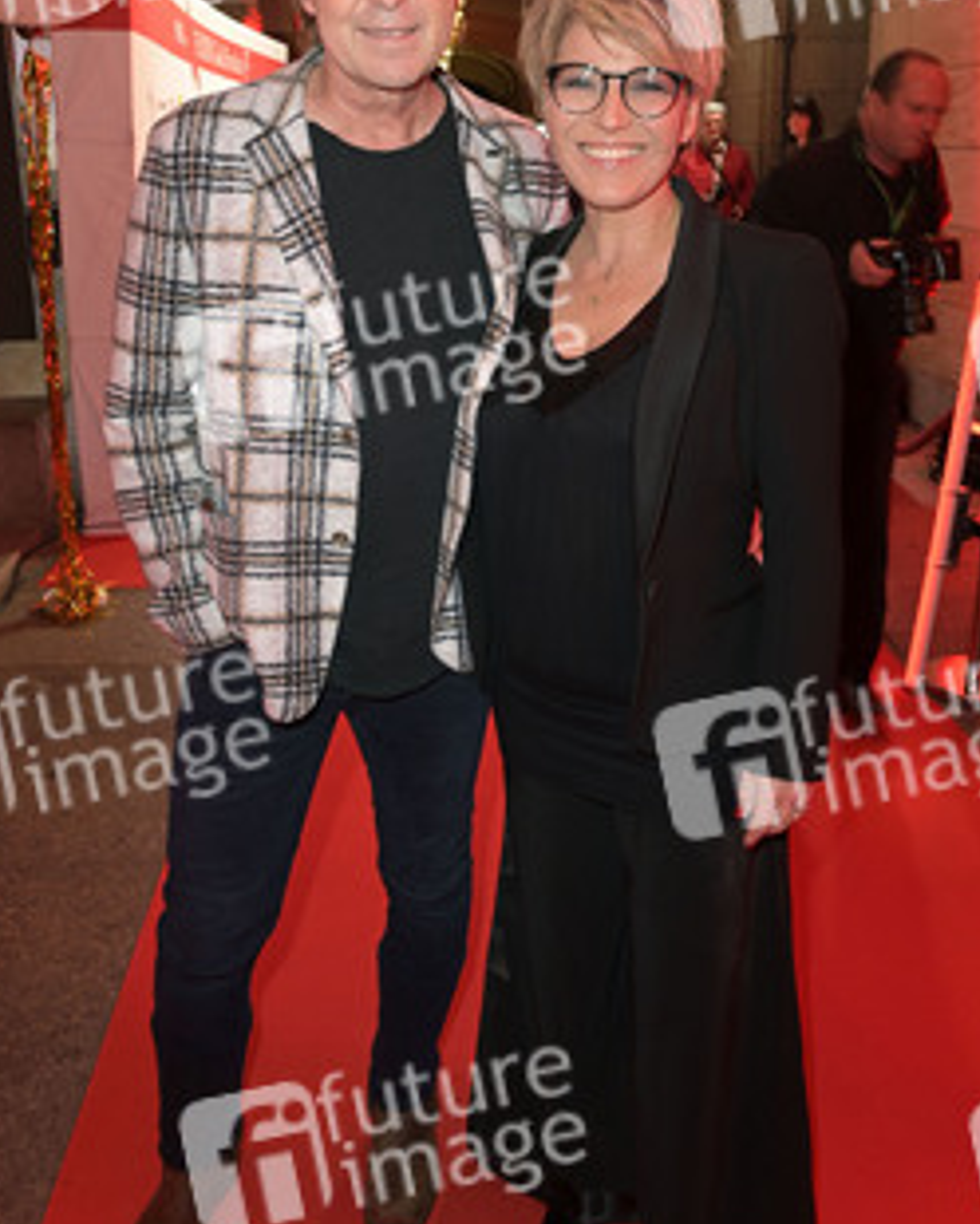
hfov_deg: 50.0
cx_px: 498
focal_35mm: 29
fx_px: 1051
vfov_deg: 60.3
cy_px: 549
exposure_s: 1/50
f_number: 5.6
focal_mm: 24
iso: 1000
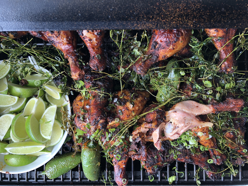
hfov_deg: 63.4
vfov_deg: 49.7
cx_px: 124
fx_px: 201
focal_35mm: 28
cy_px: 93
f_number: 1.8
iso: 50
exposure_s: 1/120
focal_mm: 4
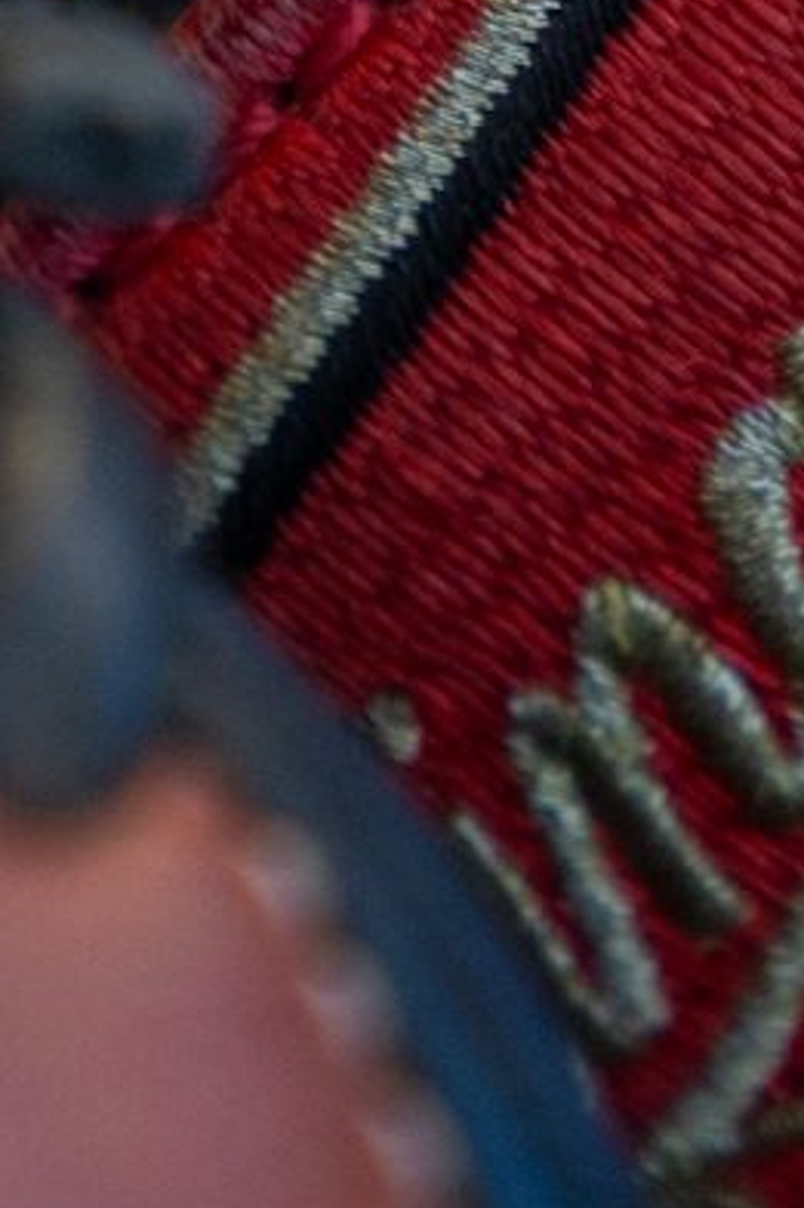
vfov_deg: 5.2
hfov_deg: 3.6
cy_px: -1451
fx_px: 12941
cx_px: 74
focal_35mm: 386
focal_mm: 70
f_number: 4
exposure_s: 1/100
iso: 1600
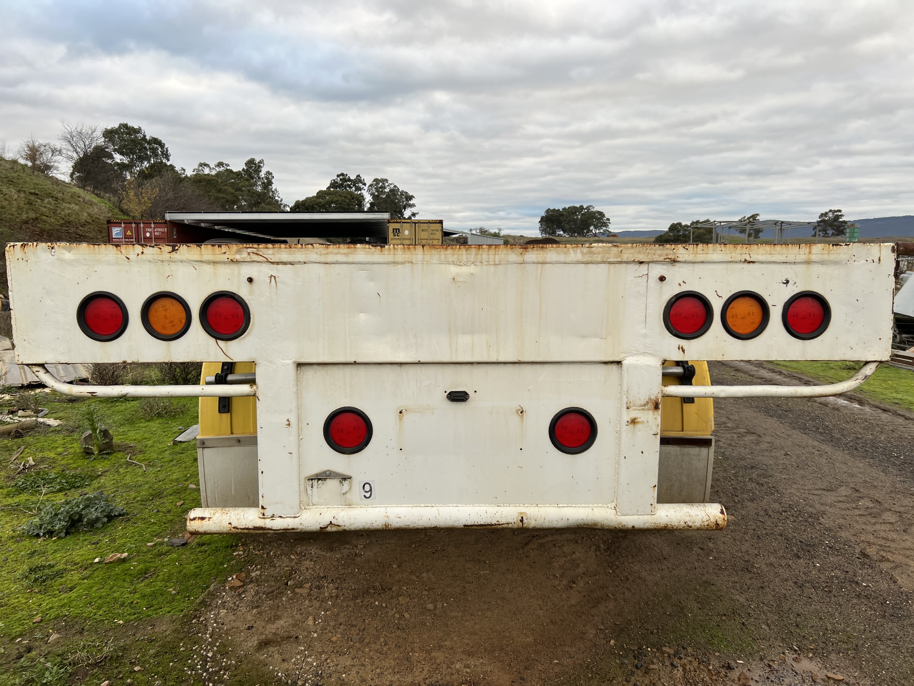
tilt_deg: -7.3
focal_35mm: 26
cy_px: 343
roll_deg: +0.2
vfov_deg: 53.1
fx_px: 687
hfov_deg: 67.3
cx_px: 457
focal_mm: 5.7
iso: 50
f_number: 1.5
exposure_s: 1/333
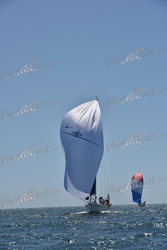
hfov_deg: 13.4
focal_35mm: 102
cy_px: 125
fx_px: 709
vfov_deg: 20.0
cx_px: 84
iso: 320
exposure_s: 1/1250
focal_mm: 102
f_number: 9
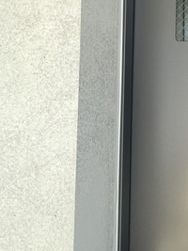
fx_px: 304
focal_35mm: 42
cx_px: 273
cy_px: 56
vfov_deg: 43.1
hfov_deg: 26.3
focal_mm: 1.55
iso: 32
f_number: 2.4
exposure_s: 1/99
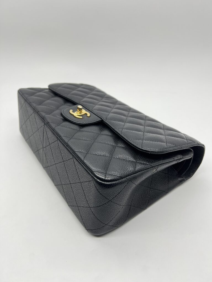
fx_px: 212
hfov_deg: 53.1
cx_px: 106
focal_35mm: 26
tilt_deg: -33.3
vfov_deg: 67.3
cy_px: 141
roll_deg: +0.0
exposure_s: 1/104
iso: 32
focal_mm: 5.7
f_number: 1.5
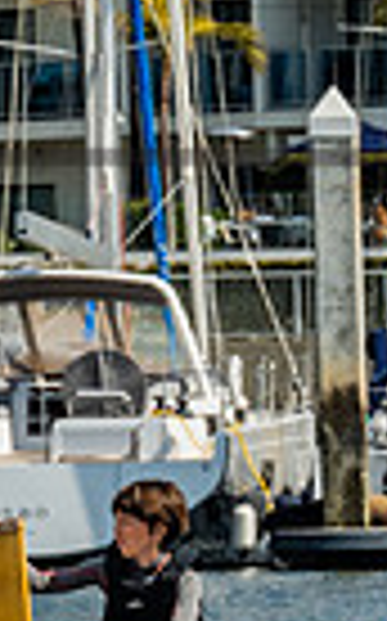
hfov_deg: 1.8
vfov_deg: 2.9
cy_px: 281
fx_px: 12446
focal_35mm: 736
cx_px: -366
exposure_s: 1/250
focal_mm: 120
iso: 250
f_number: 10
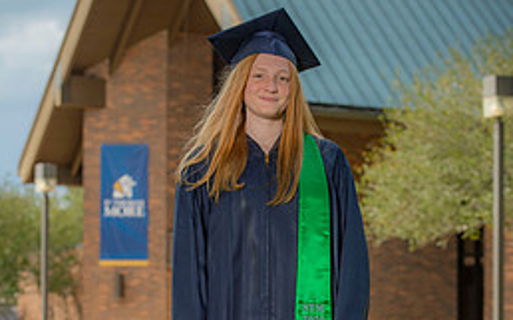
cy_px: 296
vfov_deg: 9.2
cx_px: 254
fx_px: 1984
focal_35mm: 142
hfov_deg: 14.7
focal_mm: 80
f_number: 5.6
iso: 80
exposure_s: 1/250
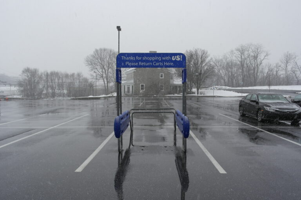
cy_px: 100
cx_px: 150
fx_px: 251
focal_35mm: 30
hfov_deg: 61.9
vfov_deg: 43.6
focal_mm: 20
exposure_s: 1/160
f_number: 5
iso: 100
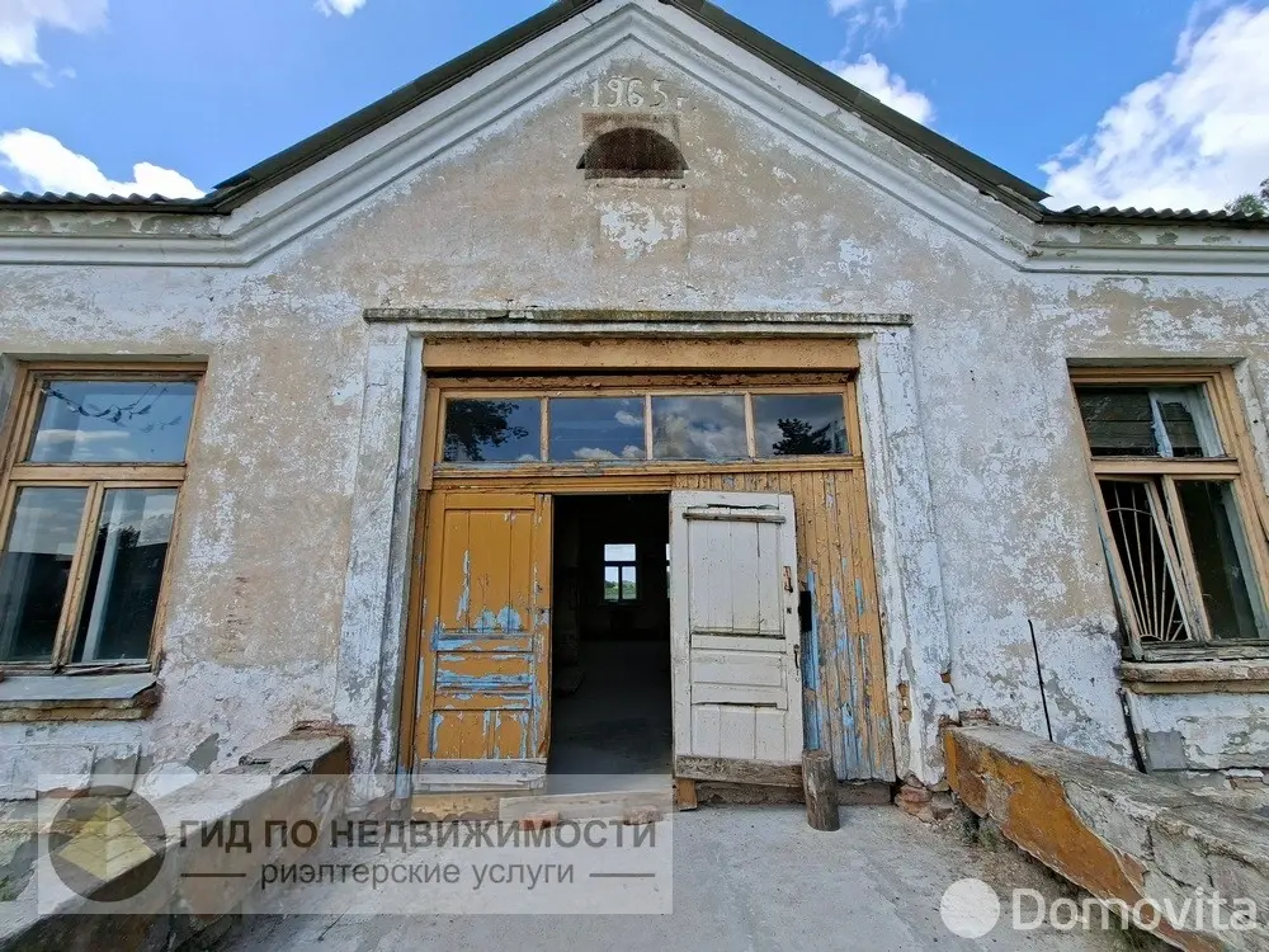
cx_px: 634
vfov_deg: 89.9
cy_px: 476
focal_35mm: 13
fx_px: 477
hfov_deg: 106.2
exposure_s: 1/770
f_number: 2.2
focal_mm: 1.74
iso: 40
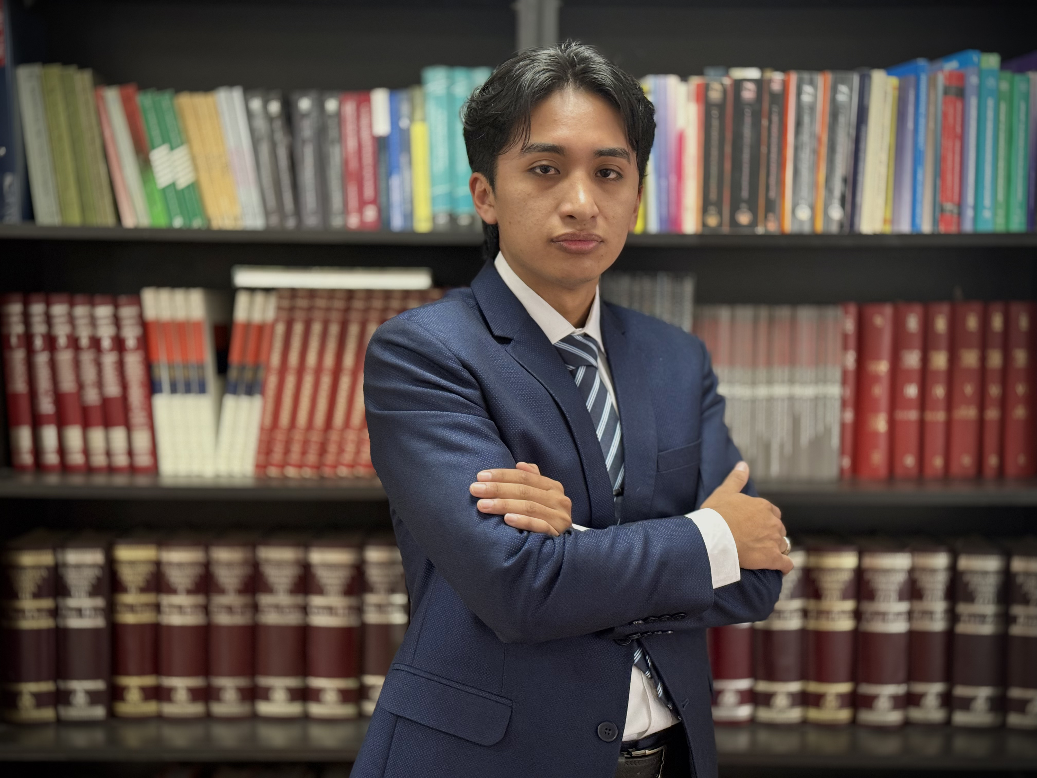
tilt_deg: -3.0
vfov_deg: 30.3
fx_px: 1438
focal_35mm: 48
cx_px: 518
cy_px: 389
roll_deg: -0.8
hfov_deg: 39.7
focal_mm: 6.76
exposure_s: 1/60
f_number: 1.78
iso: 250
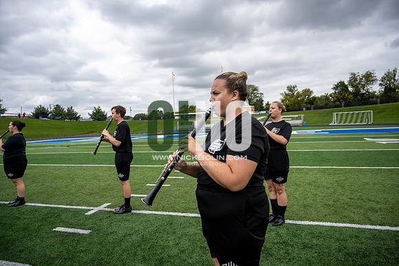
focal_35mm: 24
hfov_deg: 73.7
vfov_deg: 53.2
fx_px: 266
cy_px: 133
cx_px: 200
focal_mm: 24
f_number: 4
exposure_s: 1/800
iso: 160
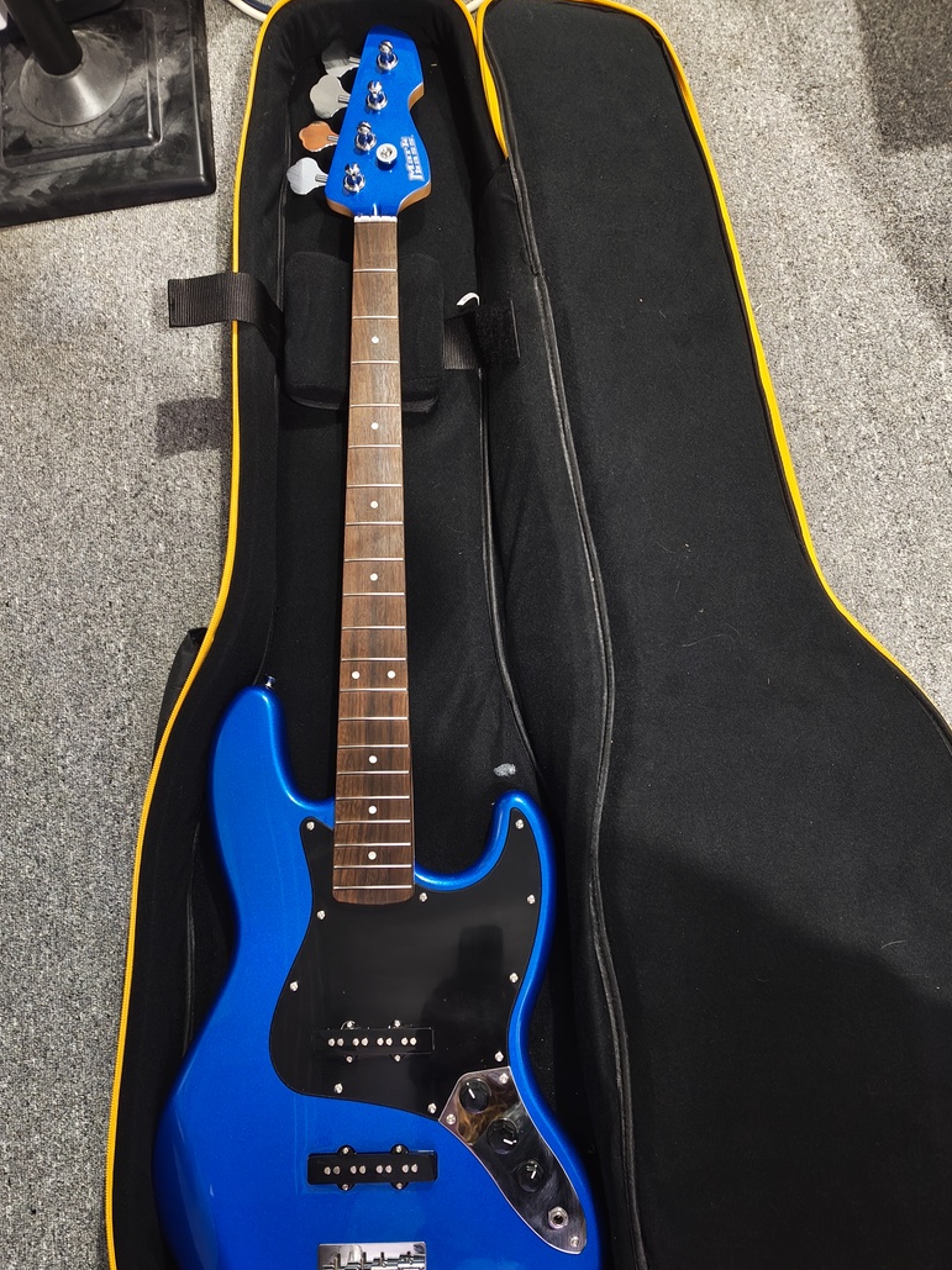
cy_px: 736
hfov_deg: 49.7
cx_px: 480
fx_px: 1027
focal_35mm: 28
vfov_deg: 63.1
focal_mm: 5.56
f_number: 1.88
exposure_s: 1/16.7
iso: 5183
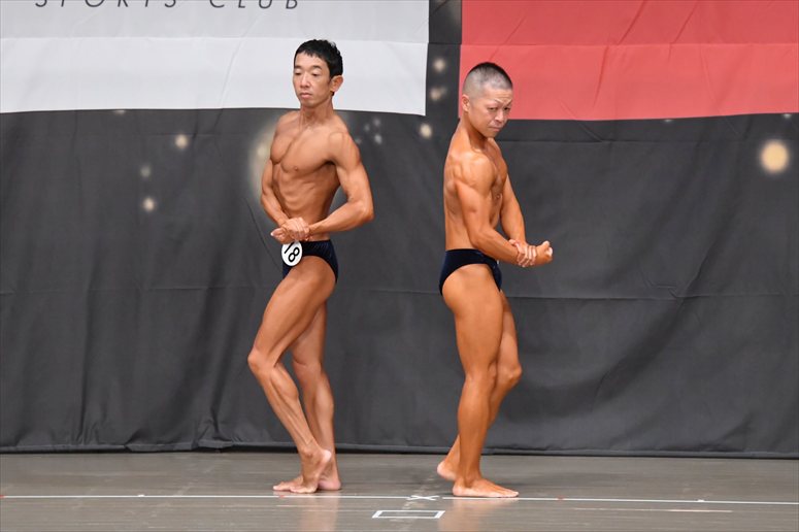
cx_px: 400
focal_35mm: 240
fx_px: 5324
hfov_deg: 8.6
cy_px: 266
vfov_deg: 5.7
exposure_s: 1/400
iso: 6400
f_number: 5.6
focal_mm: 160
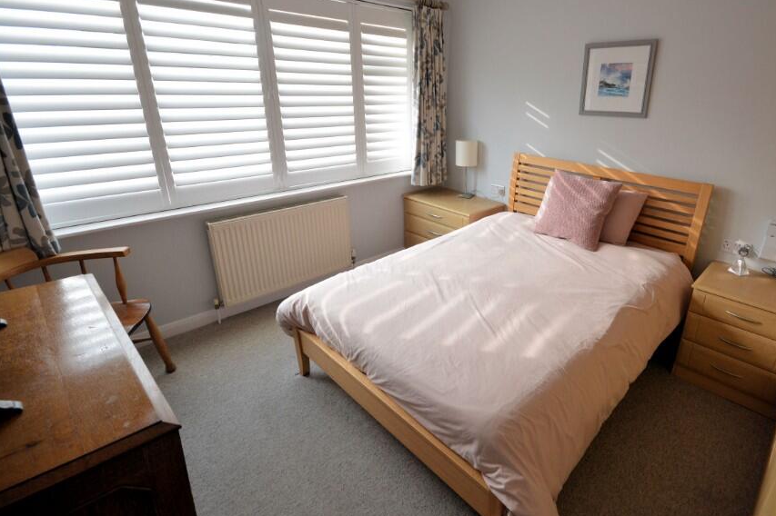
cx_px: 462
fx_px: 388
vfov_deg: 67.2
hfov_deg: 89.0
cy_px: 234
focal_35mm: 18
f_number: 8
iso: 400
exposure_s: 1/50
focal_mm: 10
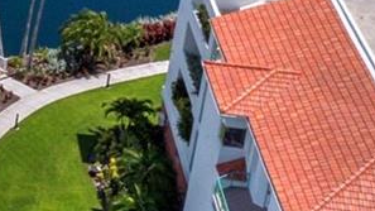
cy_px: -127
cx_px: -538
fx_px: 1571
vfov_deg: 7.5
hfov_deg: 11.3
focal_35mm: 158
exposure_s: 1/1250
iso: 100
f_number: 7.1
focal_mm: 10.26
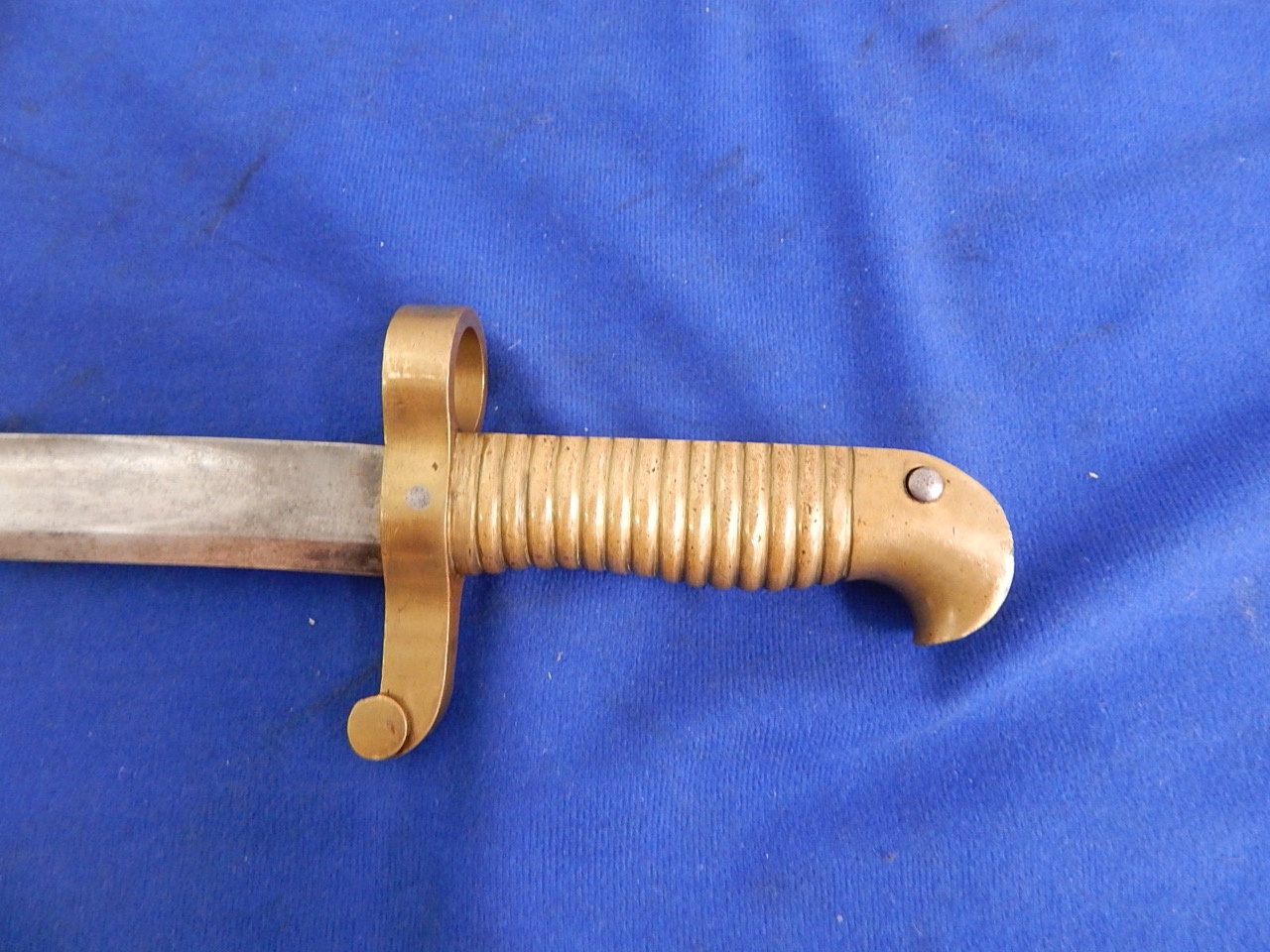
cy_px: 476
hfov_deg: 76.4
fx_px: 807
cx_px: 635
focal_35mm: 22
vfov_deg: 61.1
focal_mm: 4
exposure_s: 1/15
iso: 400
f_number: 3
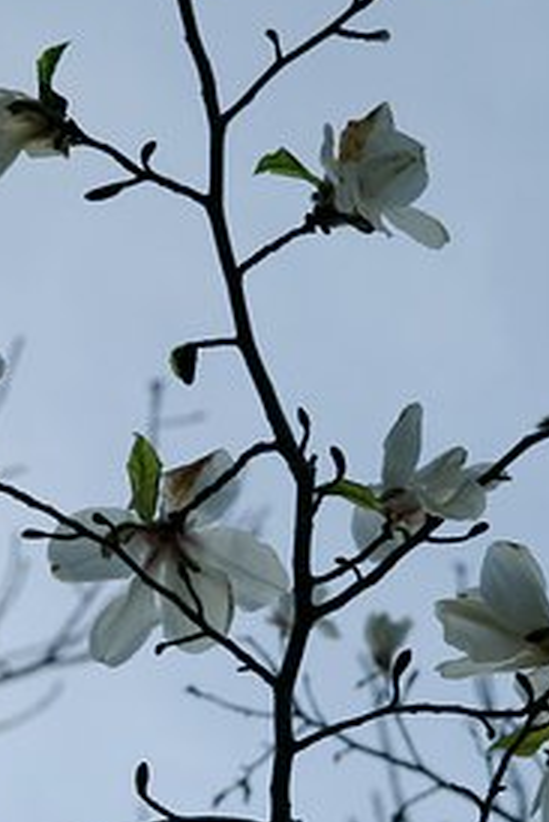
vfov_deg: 9.8
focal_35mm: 210
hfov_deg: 6.5
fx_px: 4796
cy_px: 582
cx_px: 189
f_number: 8
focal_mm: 75
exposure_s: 1/400
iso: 200
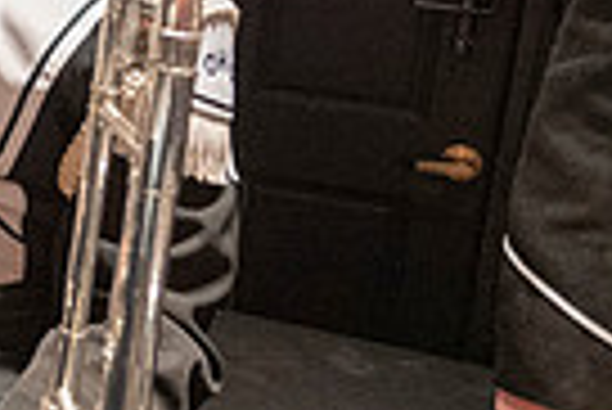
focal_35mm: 64
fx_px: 1089
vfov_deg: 20.5
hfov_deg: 23.9
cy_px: -20
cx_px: -338
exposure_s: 1/500
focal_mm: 15
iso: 3200
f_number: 4
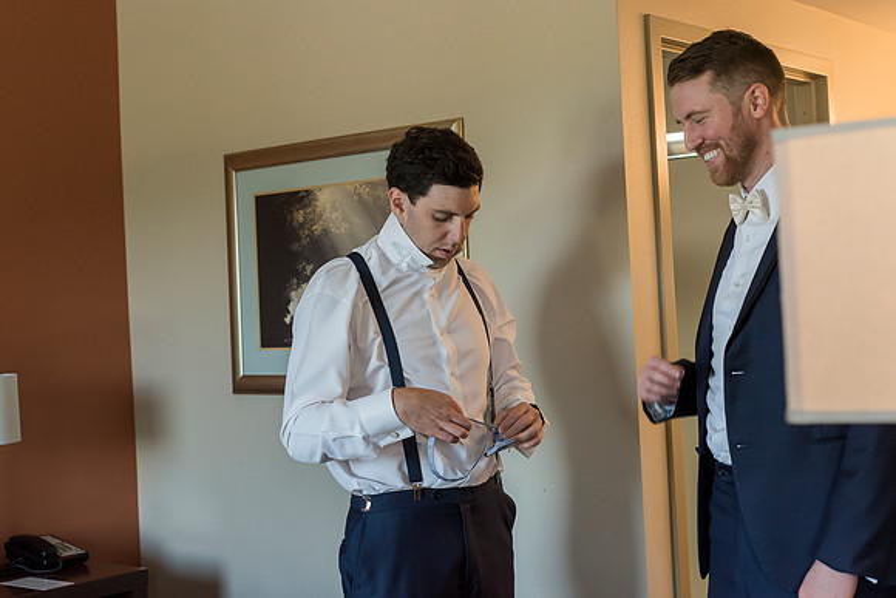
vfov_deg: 25.7
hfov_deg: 37.7
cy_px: 283
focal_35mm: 53
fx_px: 1312
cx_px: 424
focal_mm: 50
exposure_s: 1/320
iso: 1600
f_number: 4.5
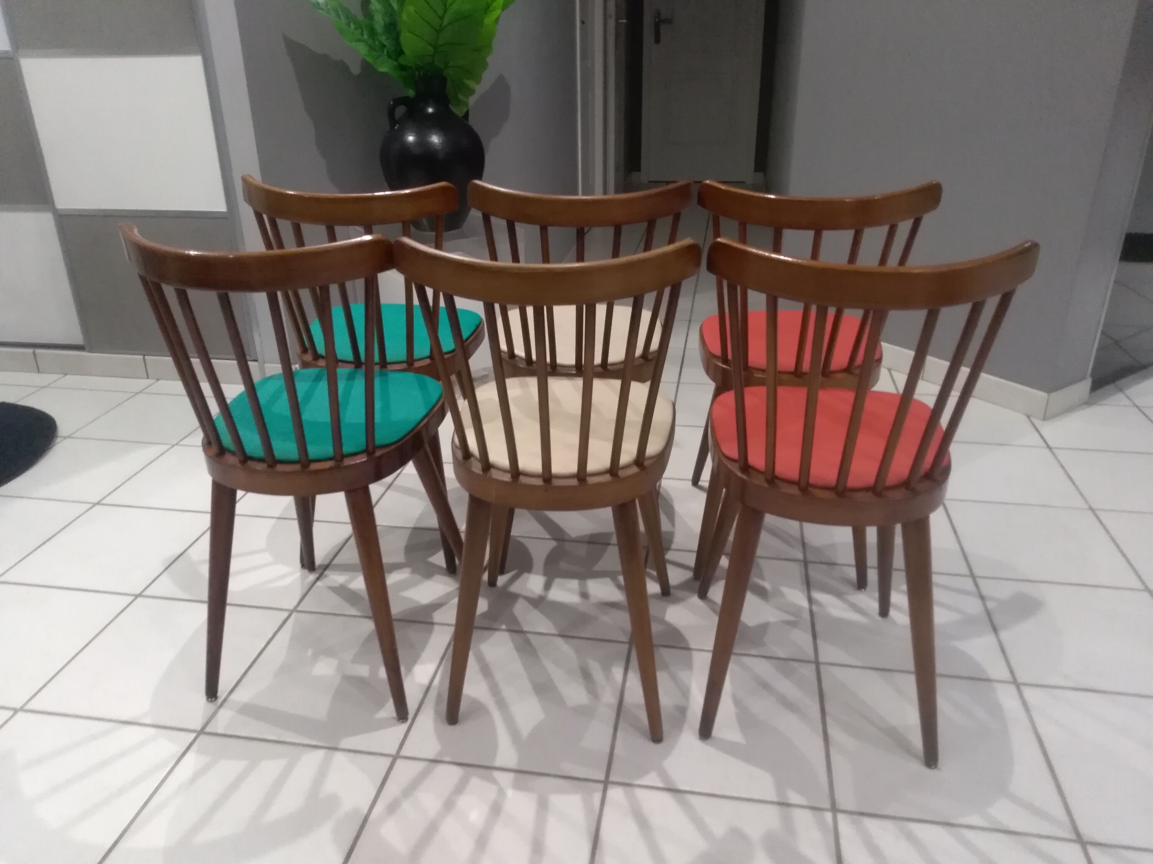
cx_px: 576
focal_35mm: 26
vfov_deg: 53.1
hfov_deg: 67.3
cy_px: 432
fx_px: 866
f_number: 2
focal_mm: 3.54
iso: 889
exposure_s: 1/25
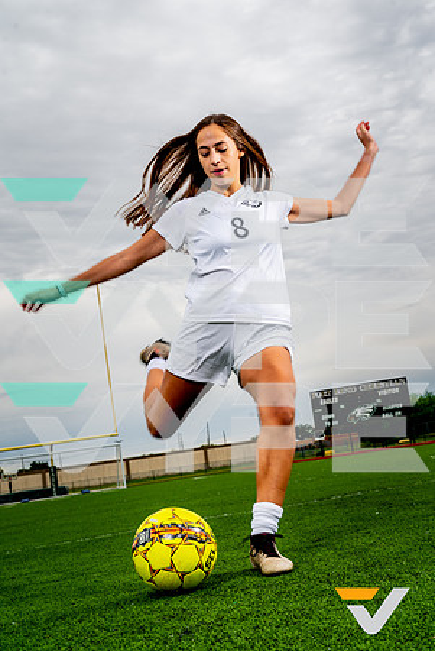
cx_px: 218
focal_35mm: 44
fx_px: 796
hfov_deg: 30.6
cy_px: 326
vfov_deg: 44.5
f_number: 8
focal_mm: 44
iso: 100
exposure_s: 1/125
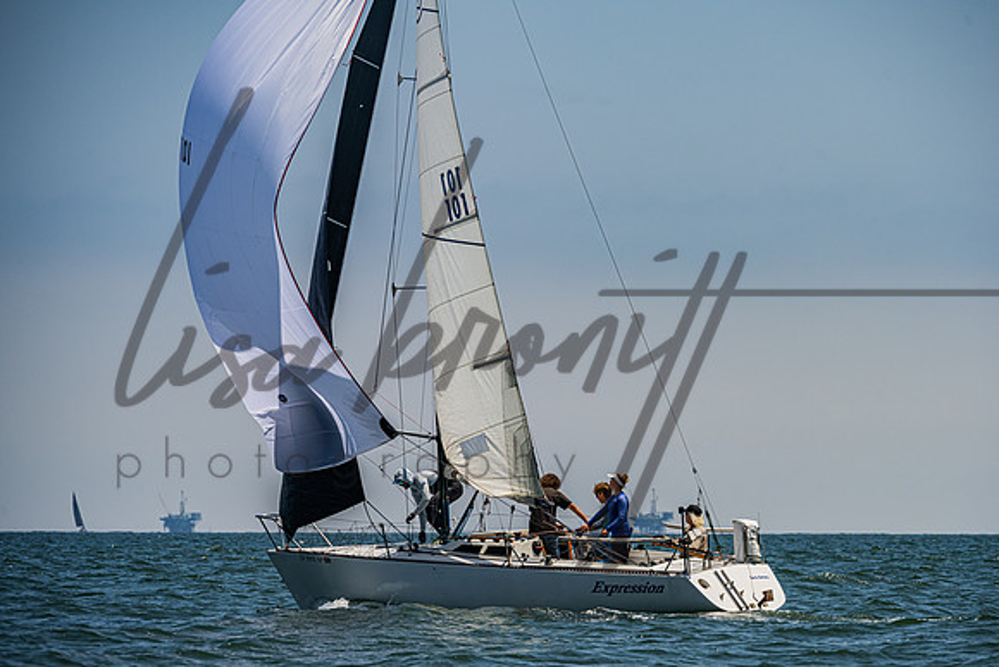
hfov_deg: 8.7
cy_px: 372
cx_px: 560
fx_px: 6573
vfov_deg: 5.8
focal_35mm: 237
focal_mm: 210
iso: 400
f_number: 8
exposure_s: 1/2500
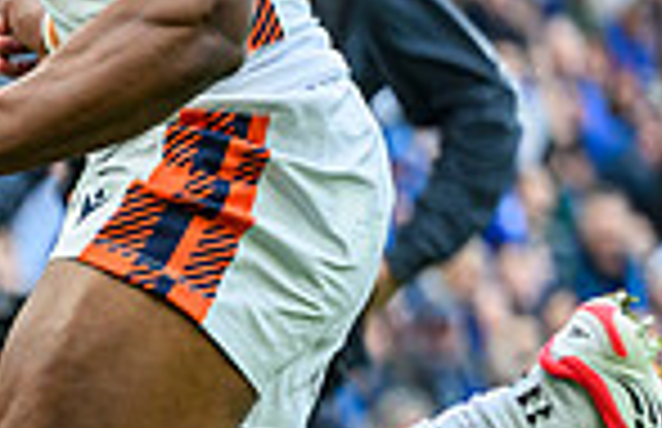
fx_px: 14864
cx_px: -945
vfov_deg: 1.6
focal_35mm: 816
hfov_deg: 2.5
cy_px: 727
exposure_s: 1/1250
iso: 1250
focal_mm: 155
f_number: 3.5
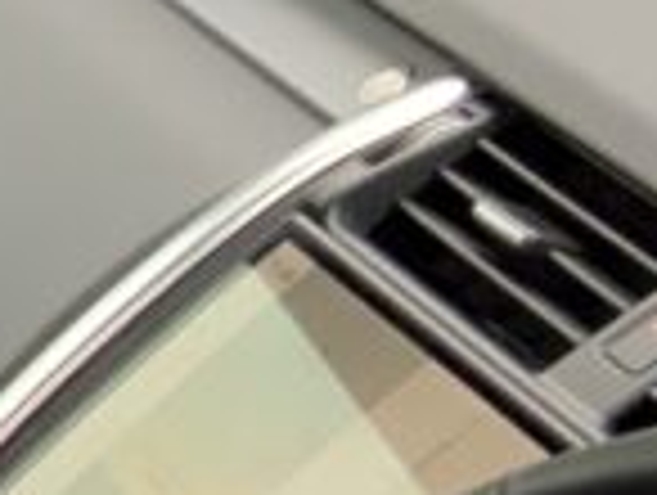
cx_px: -1112
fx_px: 3859
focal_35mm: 203
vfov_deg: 7.2
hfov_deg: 8.6
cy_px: 680
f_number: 1.8
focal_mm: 3
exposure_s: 1/100
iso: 64
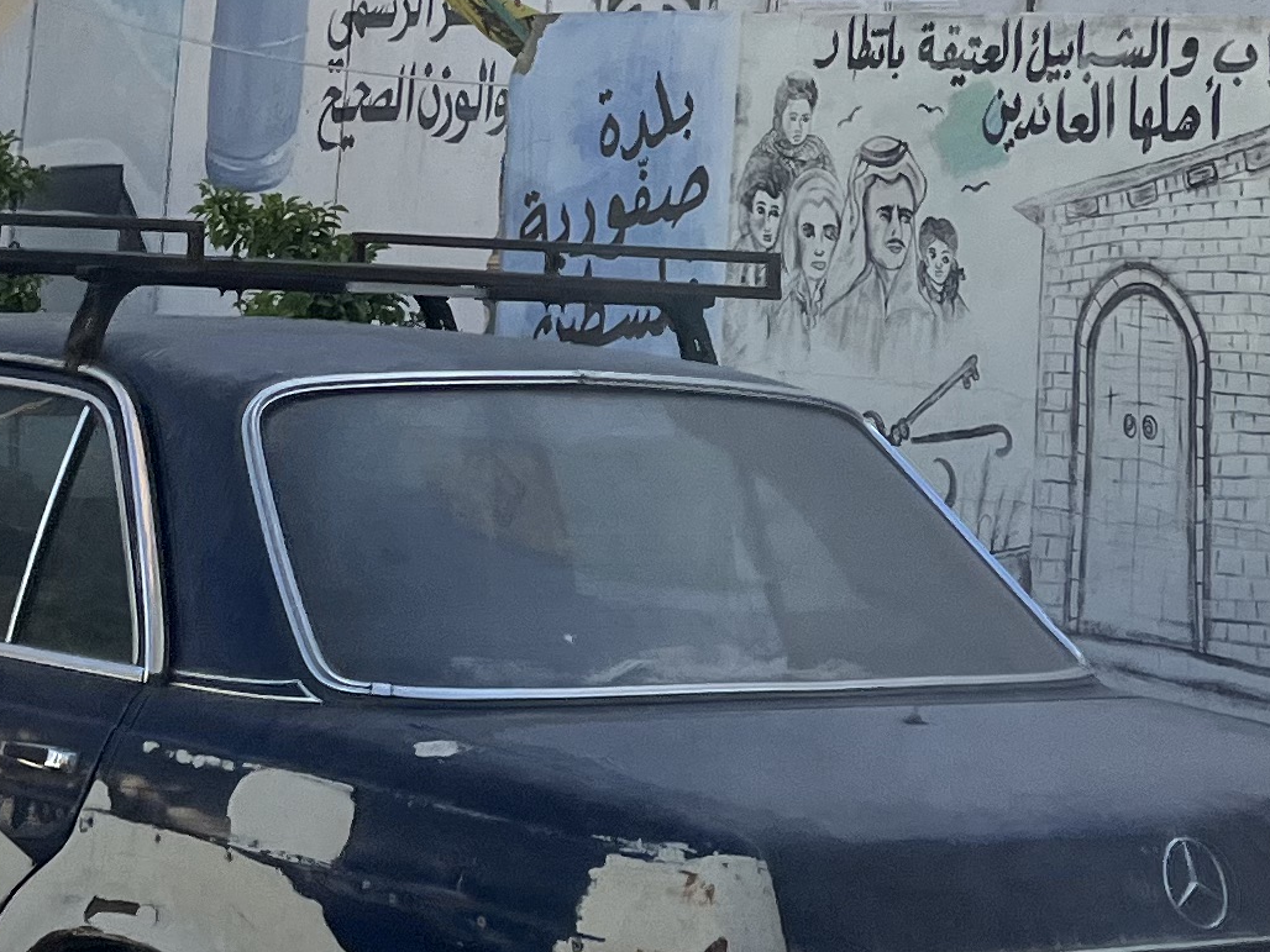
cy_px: -183
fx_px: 3742
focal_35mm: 102
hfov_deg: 19.1
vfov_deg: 14.1
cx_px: 298
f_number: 1.6
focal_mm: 5.1
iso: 50
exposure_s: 1/4310
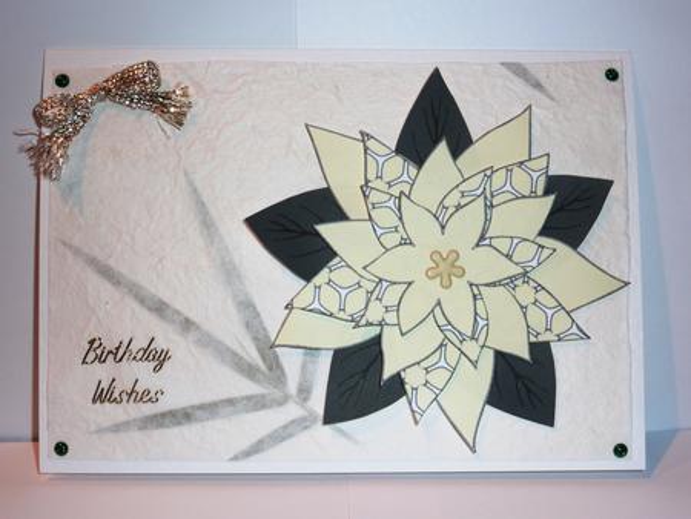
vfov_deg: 34.4
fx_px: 839
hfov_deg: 44.8
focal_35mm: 42
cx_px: 346
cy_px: 260
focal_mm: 6.9
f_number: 3.7
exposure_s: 1/30
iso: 100
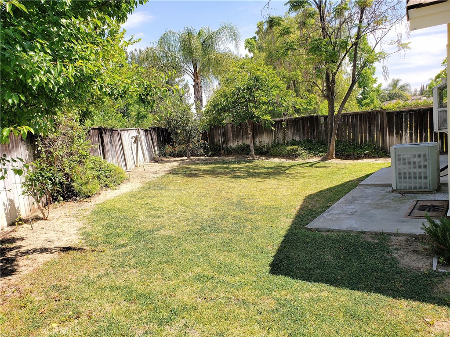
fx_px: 338
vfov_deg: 53.1
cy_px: 168
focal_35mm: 26
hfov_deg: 67.3
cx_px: 225
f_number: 2.4
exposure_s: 1/850
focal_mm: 4.3
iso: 50
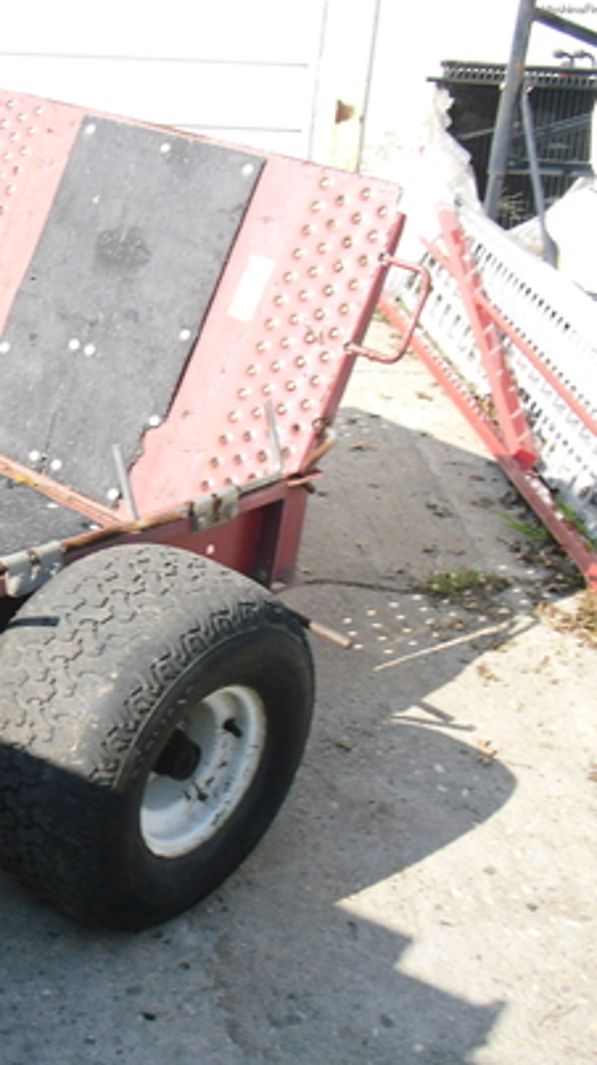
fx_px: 1495
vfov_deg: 39.2
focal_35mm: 53
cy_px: 536
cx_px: -79
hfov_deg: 21.3
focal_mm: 6.3
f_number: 7.8
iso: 100
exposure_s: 1/60
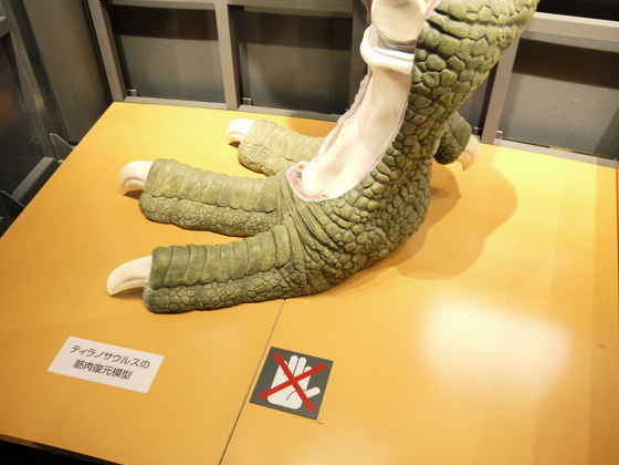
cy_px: 217
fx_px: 536
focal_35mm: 30
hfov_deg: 59.9
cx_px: 296
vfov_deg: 46.8
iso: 400
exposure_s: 1/4
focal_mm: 14
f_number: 3.5
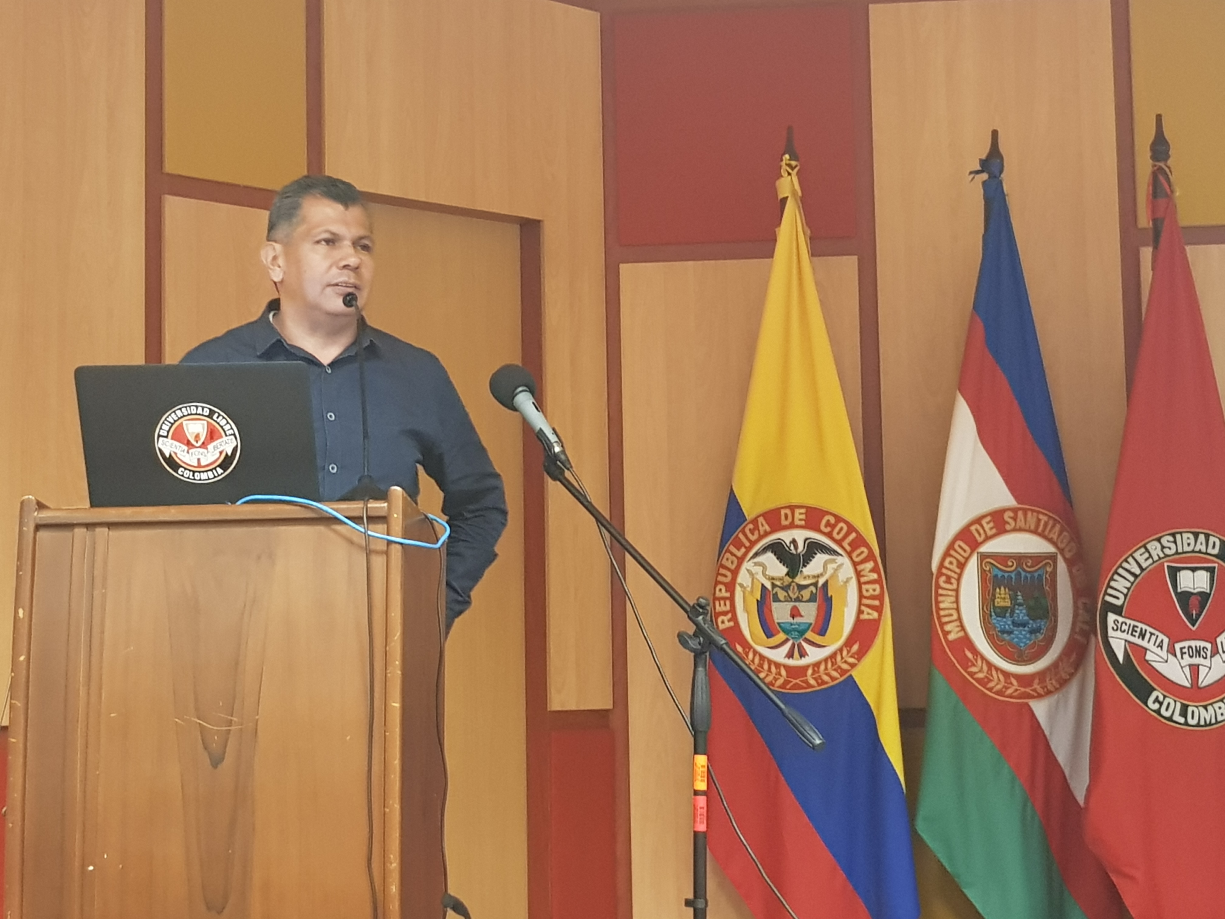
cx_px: 612
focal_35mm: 26
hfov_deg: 67.3
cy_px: 460
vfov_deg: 53.1
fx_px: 920
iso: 200
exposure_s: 1/17
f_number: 1.7
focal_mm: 4.2
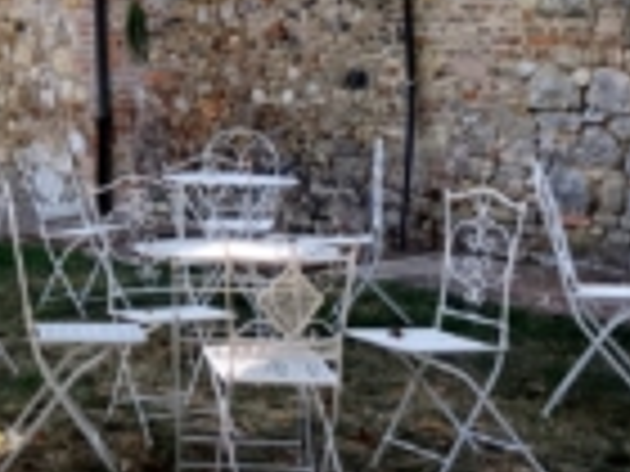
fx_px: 1693
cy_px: -229
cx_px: -122
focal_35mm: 93
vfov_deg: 14.8
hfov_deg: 19.8
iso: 25
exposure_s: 1/455
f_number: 2.2
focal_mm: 4.15
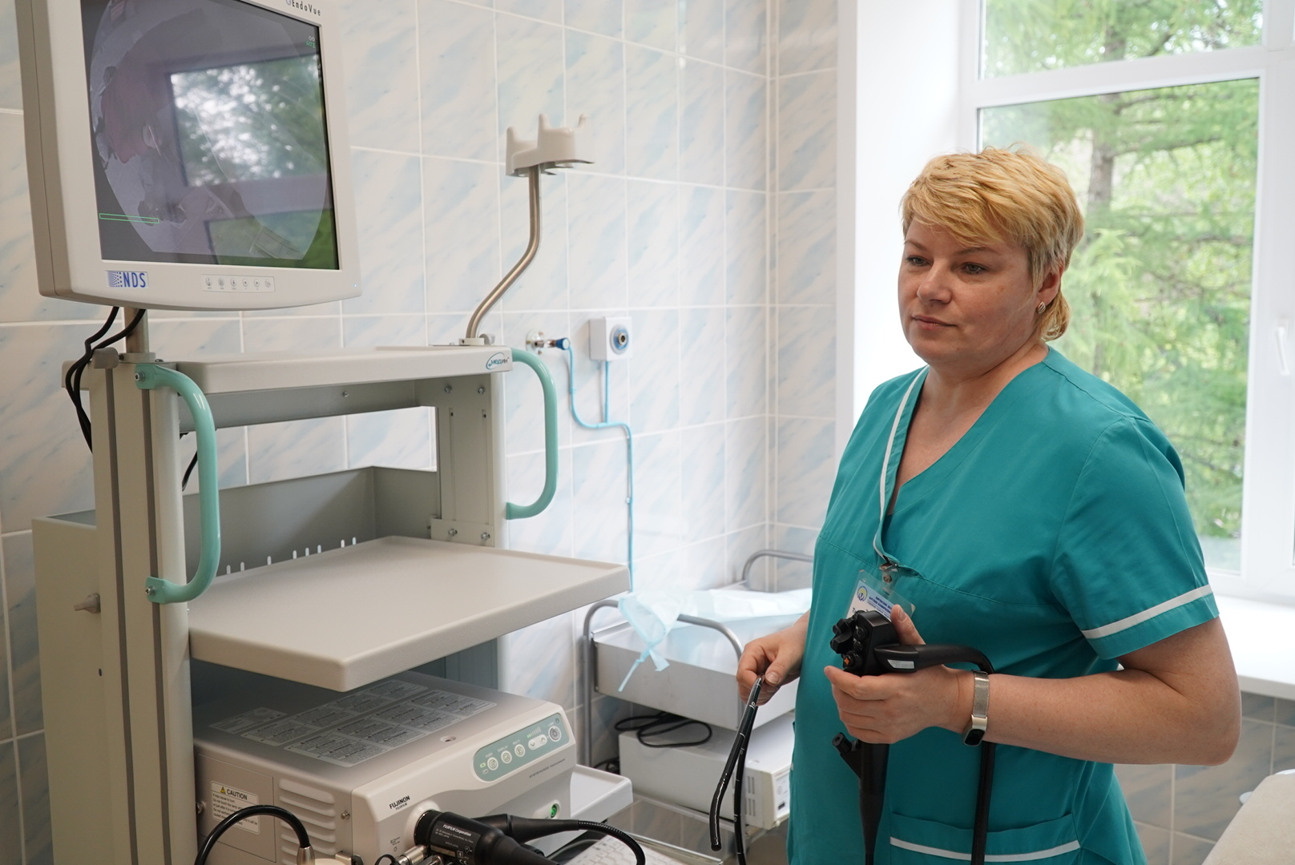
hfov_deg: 61.9
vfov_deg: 43.7
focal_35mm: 30
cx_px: 648
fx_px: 1080
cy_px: 432
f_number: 4
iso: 500
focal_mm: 20
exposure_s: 1/100
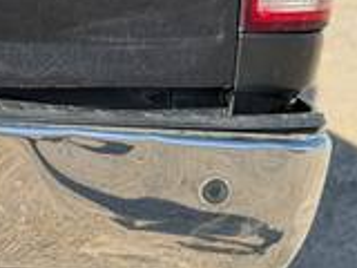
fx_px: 1980
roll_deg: +2.0
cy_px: -51
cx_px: -337
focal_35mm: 192
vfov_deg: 7.7
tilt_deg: -8.3
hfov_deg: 9.7
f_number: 1.78
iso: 80
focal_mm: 6.76
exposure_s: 1/2494
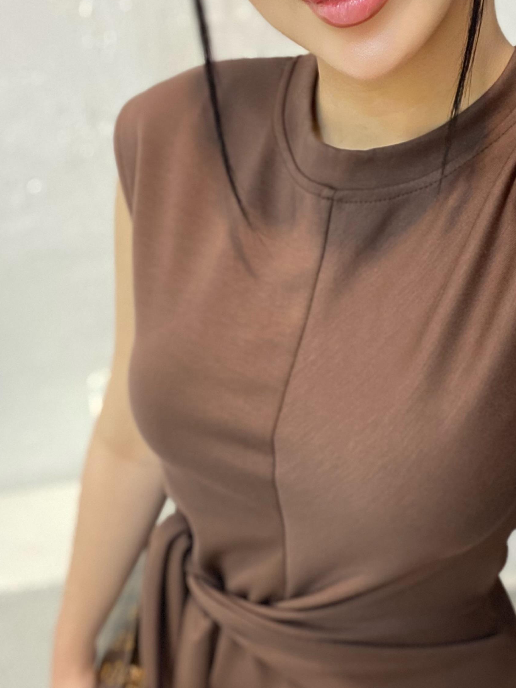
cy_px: 393
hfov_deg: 35.1
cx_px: 263
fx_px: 815
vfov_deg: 45.6
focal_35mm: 41
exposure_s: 1/50
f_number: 2.2
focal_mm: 2.71
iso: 250
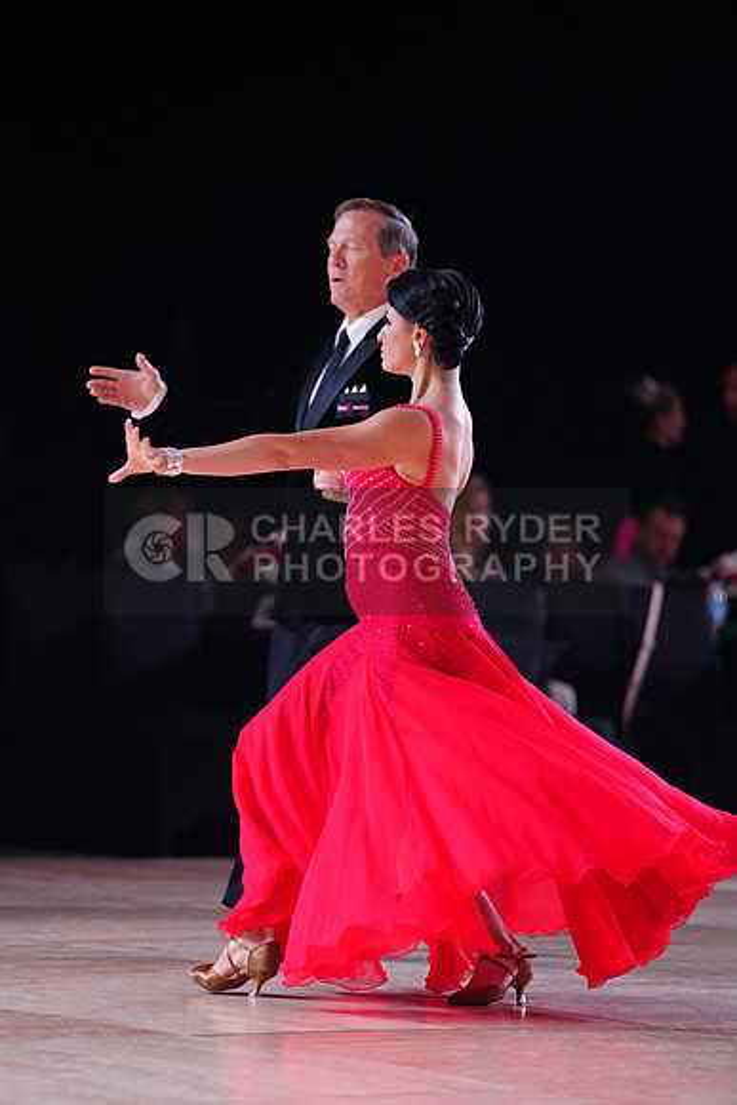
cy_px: 552
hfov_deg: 6.9
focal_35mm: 200
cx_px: 368
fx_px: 6138
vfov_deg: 10.3
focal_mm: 200
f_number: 2.8
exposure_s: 1/500
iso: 1250
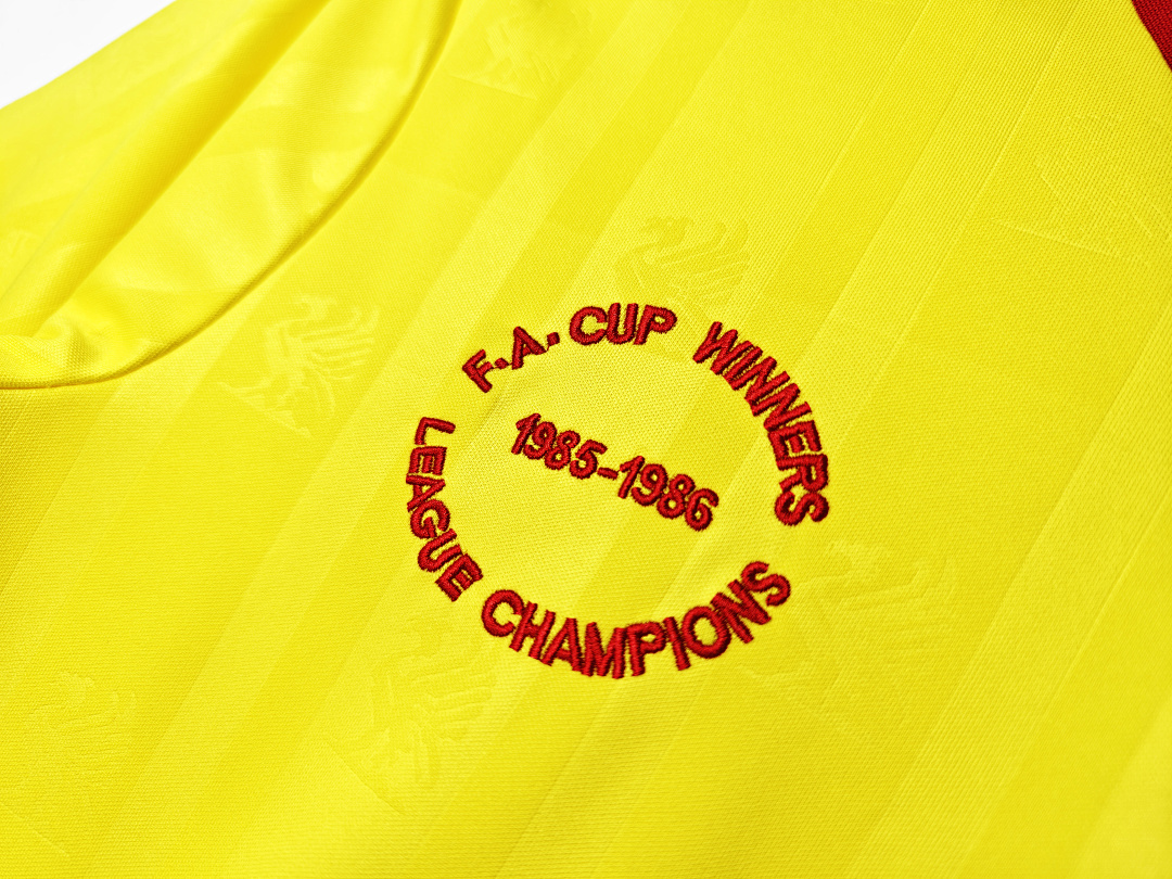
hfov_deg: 73.9
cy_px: 440
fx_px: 779
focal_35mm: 23
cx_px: 586
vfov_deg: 58.9
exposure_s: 1/100
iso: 86
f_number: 1.75
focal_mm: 8.67
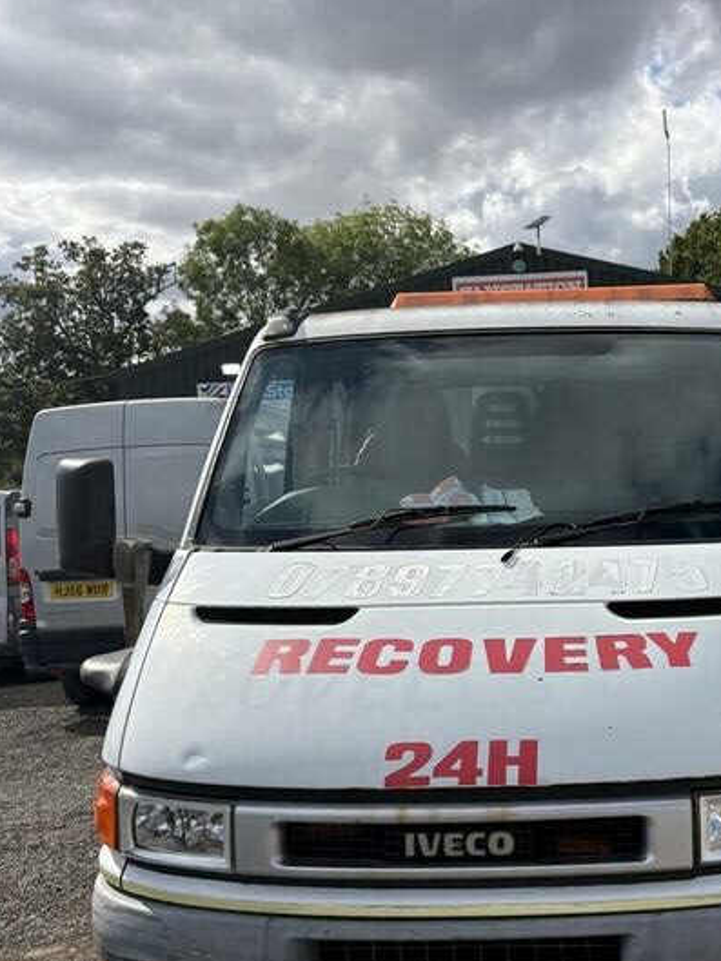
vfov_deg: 42.7
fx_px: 1221
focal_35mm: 44
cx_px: 574
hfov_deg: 32.0
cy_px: 581
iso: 64
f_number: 1.6
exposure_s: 1/6993
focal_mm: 5.96
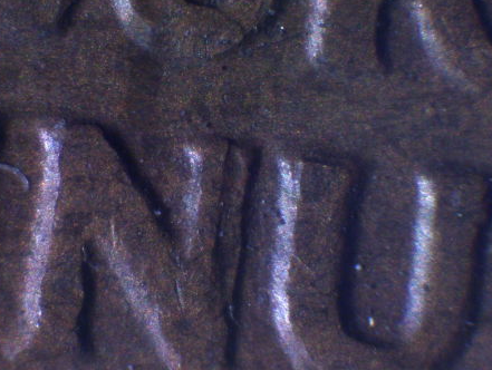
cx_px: 247
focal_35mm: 147
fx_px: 2092
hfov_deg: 13.4
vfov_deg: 10.1
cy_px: 203
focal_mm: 18
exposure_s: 1/8
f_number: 4.6
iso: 160
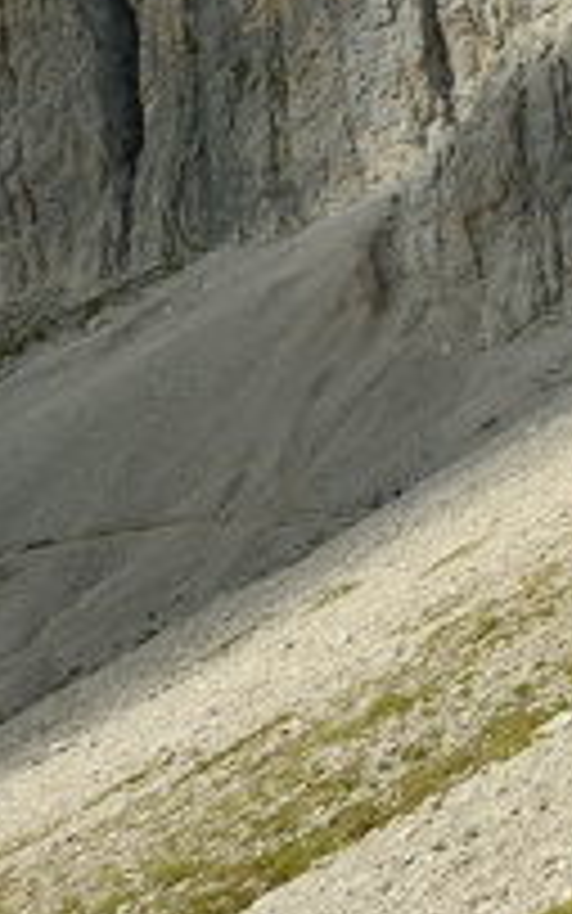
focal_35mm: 127
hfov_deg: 9.3
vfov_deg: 15.7
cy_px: -216
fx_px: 3165
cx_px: 1342
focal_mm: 32
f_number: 10
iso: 320
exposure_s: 1/640
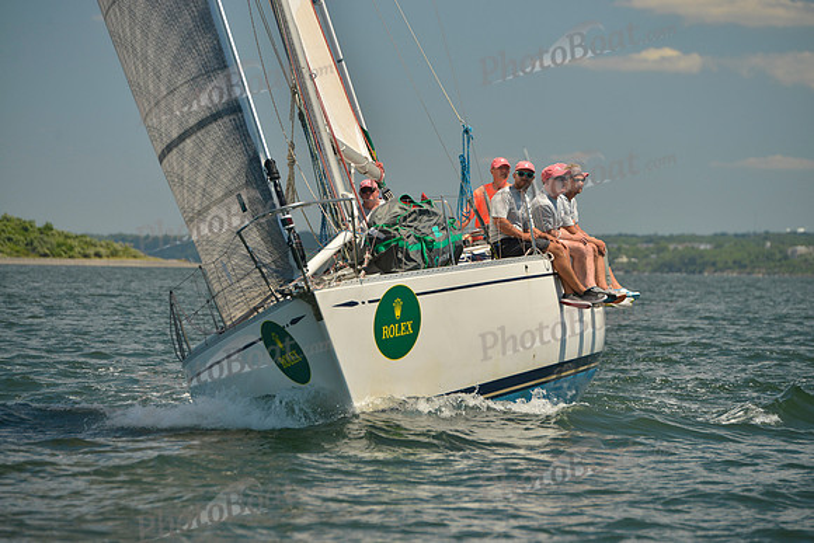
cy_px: 272
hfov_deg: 10.3
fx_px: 4523
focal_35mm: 200
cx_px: 407
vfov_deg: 6.9
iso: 280
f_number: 7.1
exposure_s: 1/800
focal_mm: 200
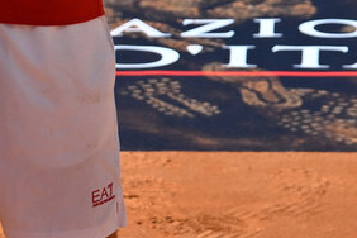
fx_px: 14408
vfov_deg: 0.9
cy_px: -162
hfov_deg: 1.4
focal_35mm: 1453
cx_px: -149
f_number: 5.6
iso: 320
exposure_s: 1/2000
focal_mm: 400
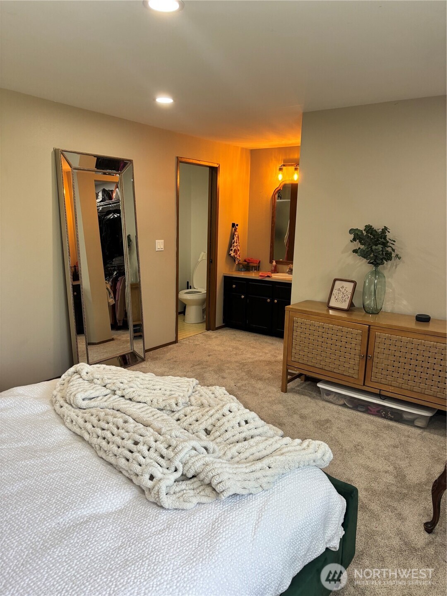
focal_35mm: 26
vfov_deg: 67.3
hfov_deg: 53.1
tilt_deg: -11.2
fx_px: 448
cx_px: 224
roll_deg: -2.1
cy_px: 298
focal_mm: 5.96
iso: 100
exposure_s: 1/120
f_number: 1.6
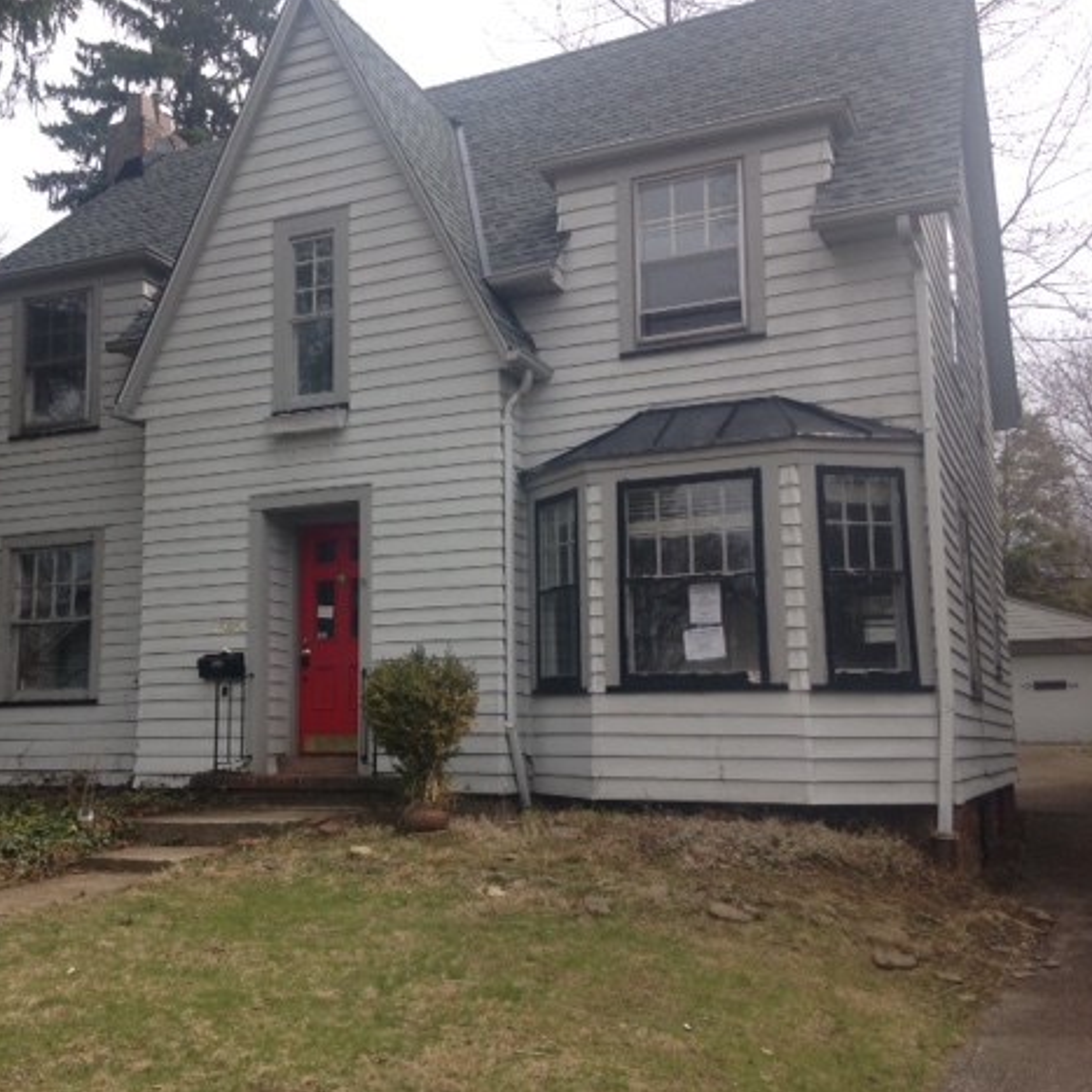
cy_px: 540
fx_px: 1428
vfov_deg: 41.9
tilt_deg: +7.6
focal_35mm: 40
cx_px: 367
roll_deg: -1.8
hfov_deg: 41.3
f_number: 2.4
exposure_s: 1/834
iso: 50
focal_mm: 4.12
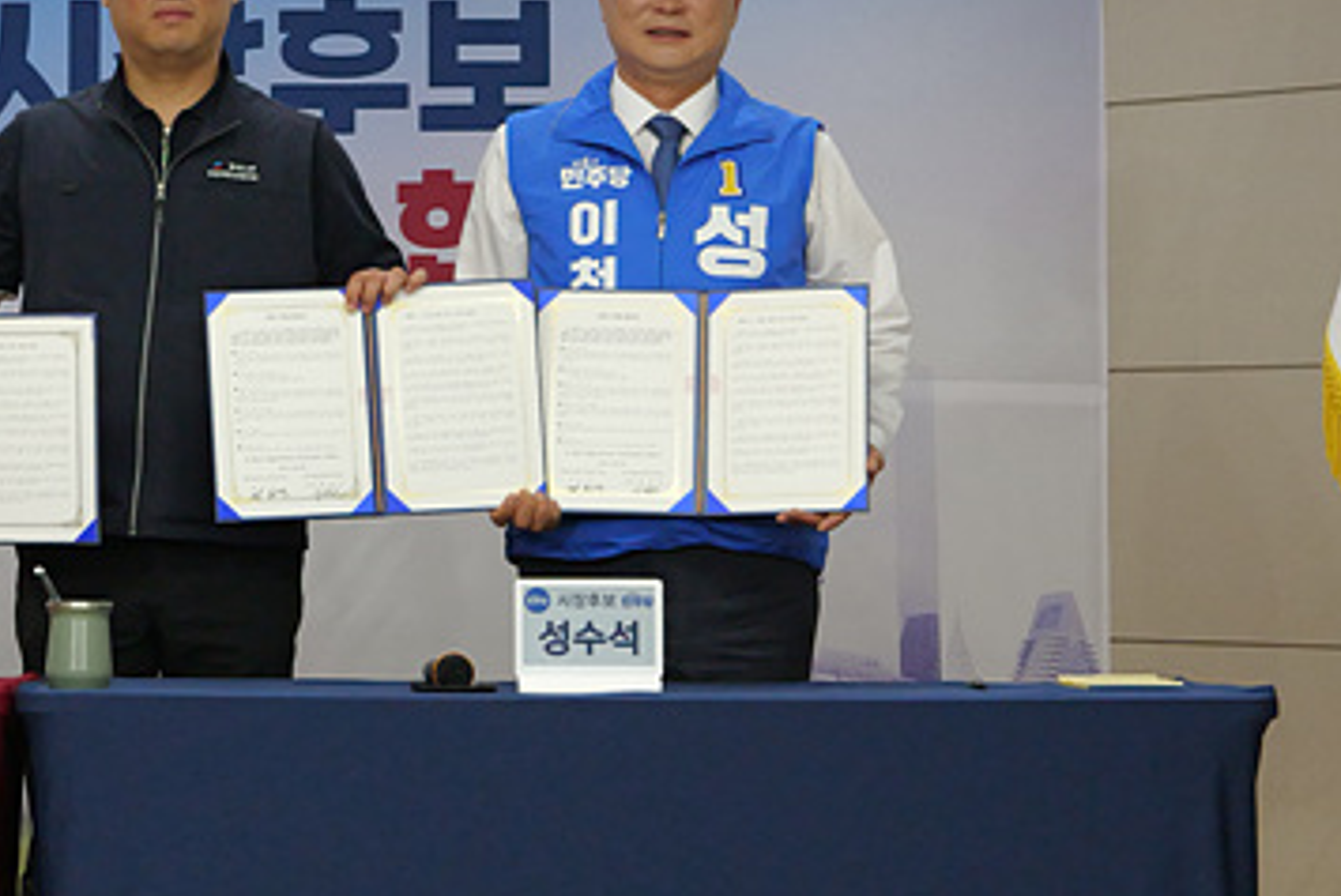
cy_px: 134
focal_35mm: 106
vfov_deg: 12.9
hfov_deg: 19.0
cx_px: 170
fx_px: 3952
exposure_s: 1/160
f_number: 13
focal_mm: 59
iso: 12800
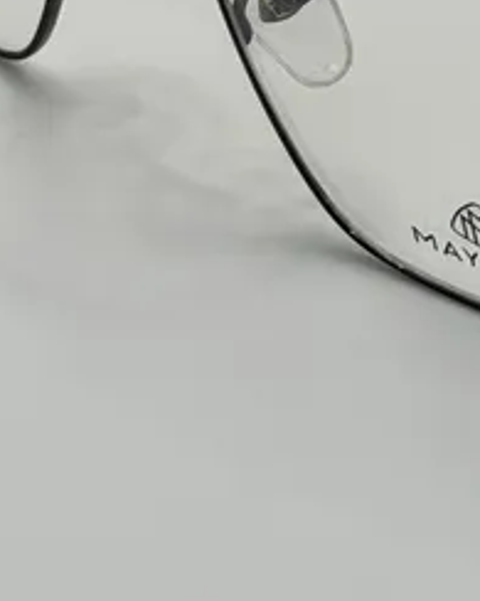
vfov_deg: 9.5
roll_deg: -0.7
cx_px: 549
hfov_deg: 7.8
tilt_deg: -24.6
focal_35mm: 197
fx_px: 3500
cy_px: -291
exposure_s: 1/503
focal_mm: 6.76
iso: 64
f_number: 1.78
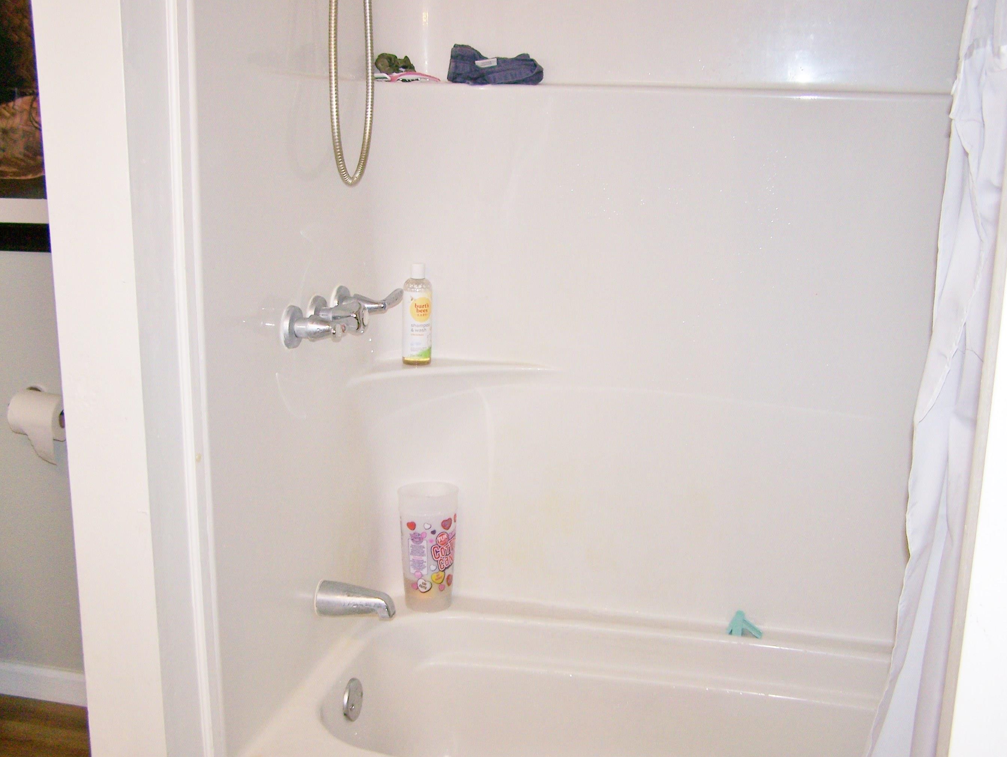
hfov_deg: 46.8
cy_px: 390
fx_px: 1165
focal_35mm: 40
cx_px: 494
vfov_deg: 36.0
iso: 160
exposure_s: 1/60
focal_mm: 6.3
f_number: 2.8
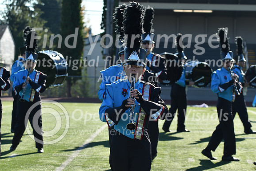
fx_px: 1095
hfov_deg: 13.3
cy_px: 85
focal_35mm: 154
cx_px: 128
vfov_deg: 8.9
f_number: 5.6
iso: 250
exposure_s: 1/800
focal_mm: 102
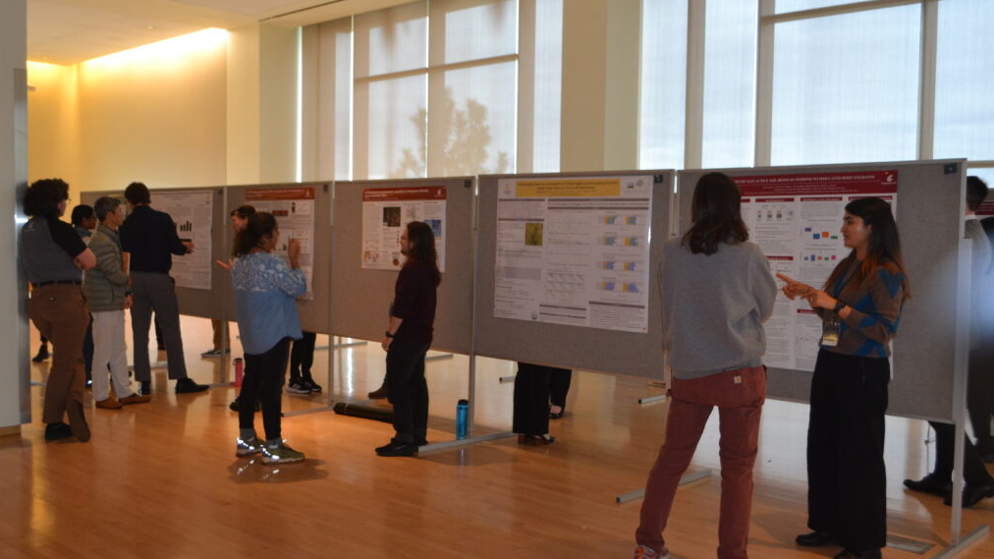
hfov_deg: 56.6
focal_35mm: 35
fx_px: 922
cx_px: 497
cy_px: 269
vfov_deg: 33.7
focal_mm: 22
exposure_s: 1/60
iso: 800
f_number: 4
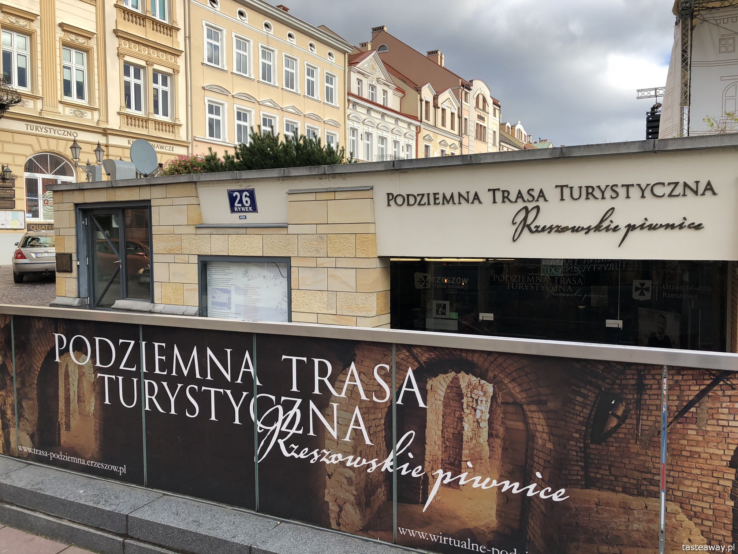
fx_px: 618
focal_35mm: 29
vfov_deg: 48.2
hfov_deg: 61.7
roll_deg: +0.8
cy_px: 277
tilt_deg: -4.3
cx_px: 369
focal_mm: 3.99
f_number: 1.8
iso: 20
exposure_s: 1/883
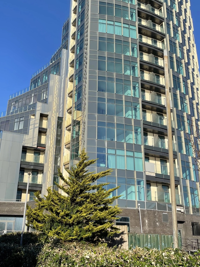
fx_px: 316
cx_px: 79
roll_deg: -3.1
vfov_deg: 45.0
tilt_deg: +24.7
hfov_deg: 35.0
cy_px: 85
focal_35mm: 41
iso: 32
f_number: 1.6
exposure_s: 1/2882
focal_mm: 4.2
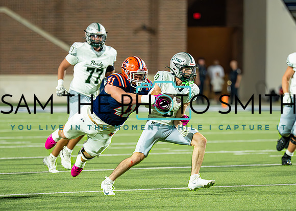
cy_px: 117
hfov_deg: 6.7
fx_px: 2534
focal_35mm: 301
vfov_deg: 4.8
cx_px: 152
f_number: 2.8
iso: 3200
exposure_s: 1/1600
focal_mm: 191
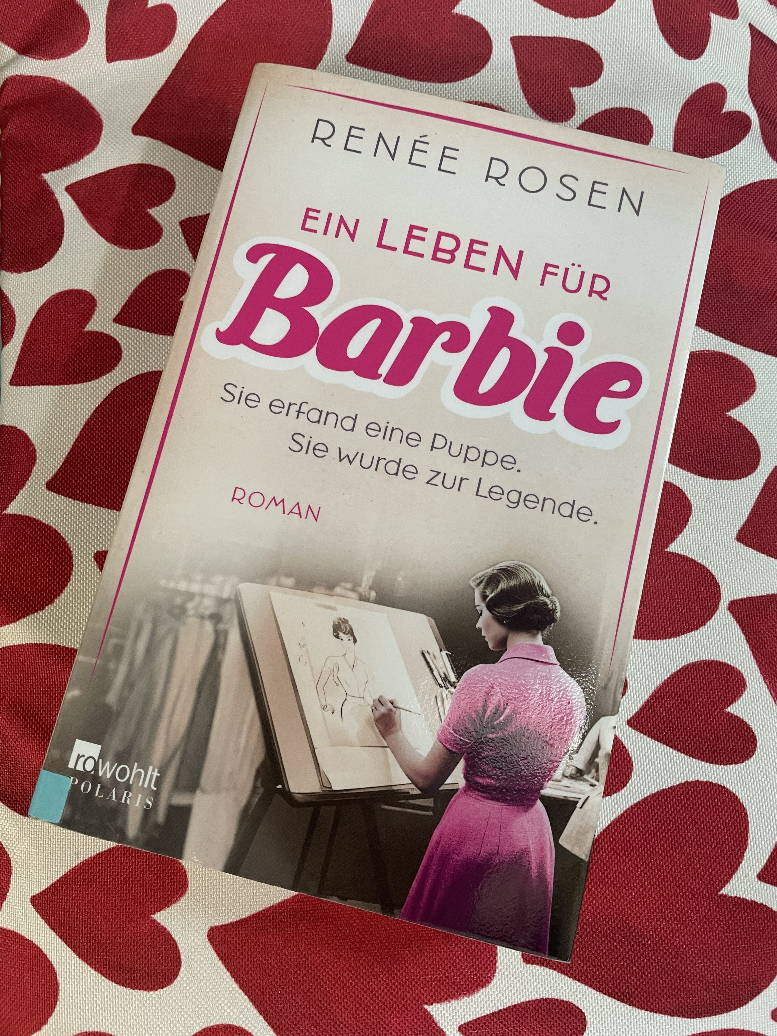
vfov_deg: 67.3
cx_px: 388
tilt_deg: -62.4
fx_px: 778
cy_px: 518
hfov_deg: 53.1
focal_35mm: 26
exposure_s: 1/60
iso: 160
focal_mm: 4.2
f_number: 1.6
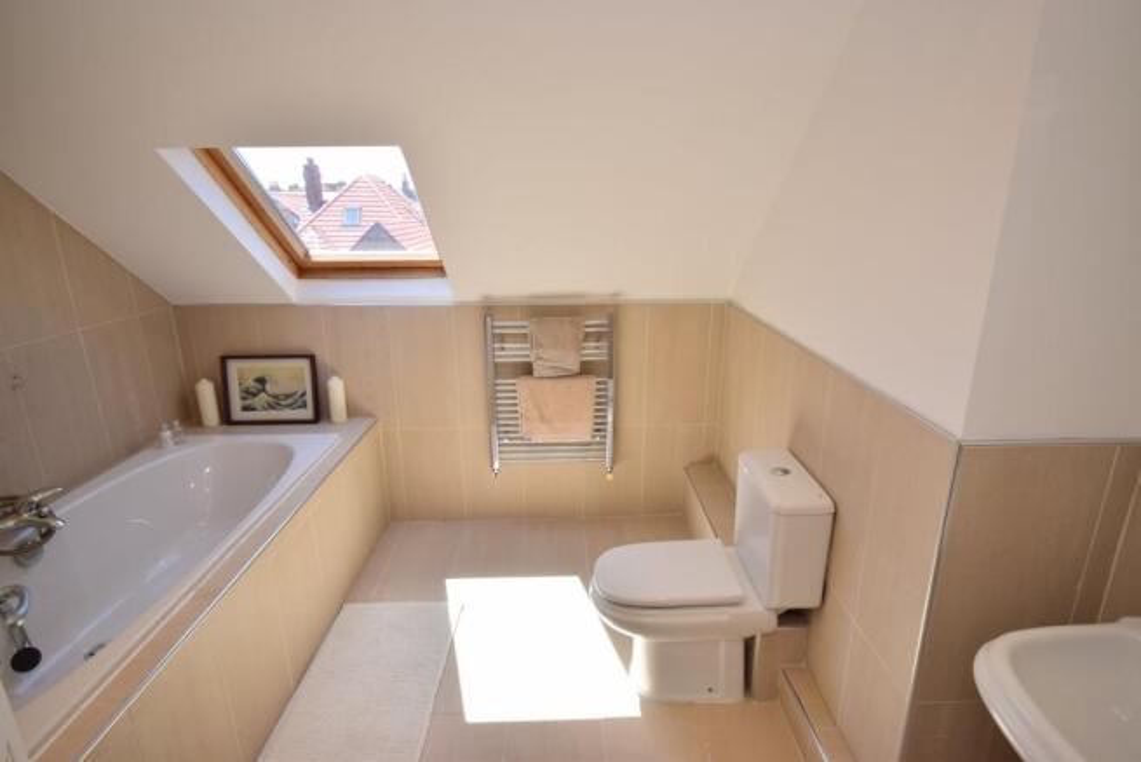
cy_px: 381
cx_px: 570
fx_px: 618
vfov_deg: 63.2
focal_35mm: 20
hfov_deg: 85.4
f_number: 8
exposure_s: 1/200
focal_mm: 13
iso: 250
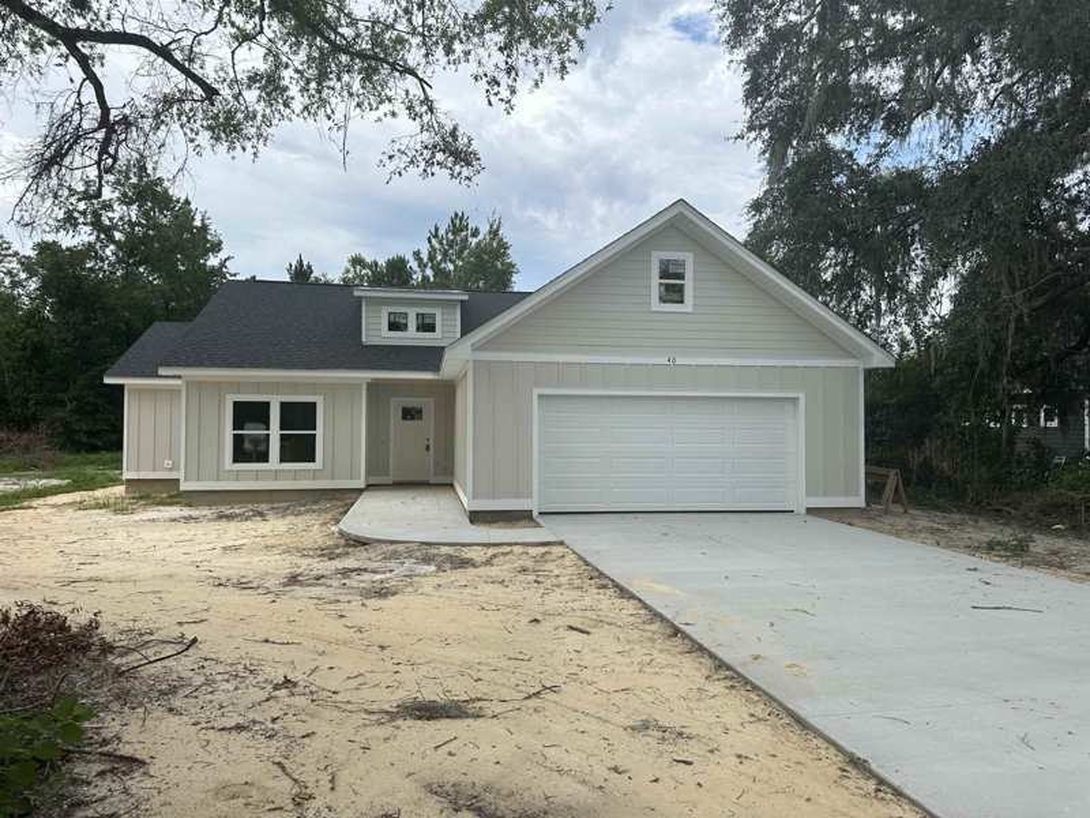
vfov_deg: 56.8
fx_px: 756
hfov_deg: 71.6
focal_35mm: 24
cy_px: 409
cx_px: 545
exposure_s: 1/3472
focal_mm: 6.86
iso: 80
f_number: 1.78
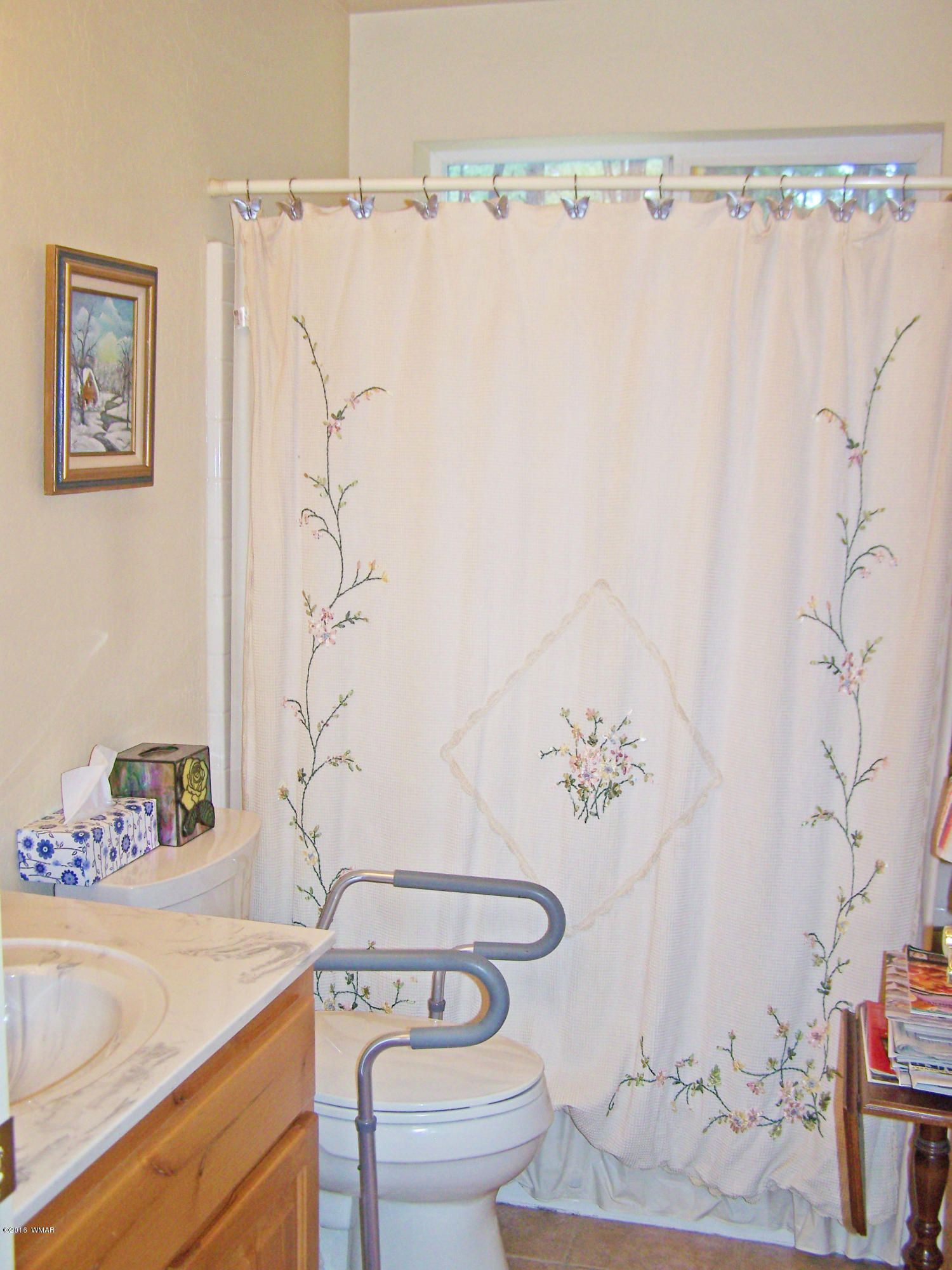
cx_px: 476
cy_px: 635
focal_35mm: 38
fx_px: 1393
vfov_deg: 49.0
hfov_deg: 37.7
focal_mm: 6.3
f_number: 2.8
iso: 80
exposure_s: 1/60
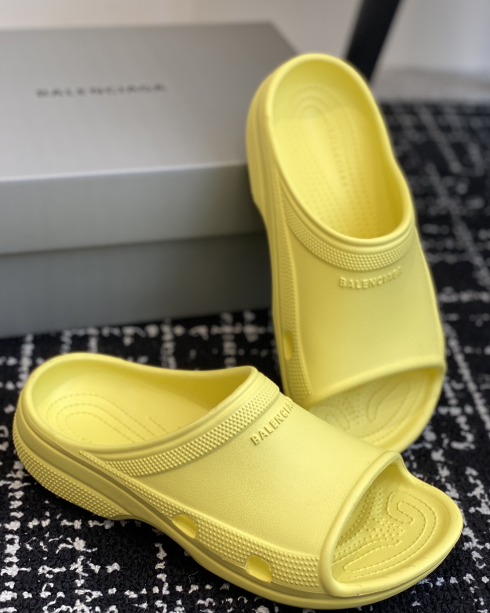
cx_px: 265
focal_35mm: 60
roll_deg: -6.3
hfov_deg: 25.4
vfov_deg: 31.4
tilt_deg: -33.3
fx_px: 1087
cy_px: 319
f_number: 2
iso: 32
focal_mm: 6
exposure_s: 1/122
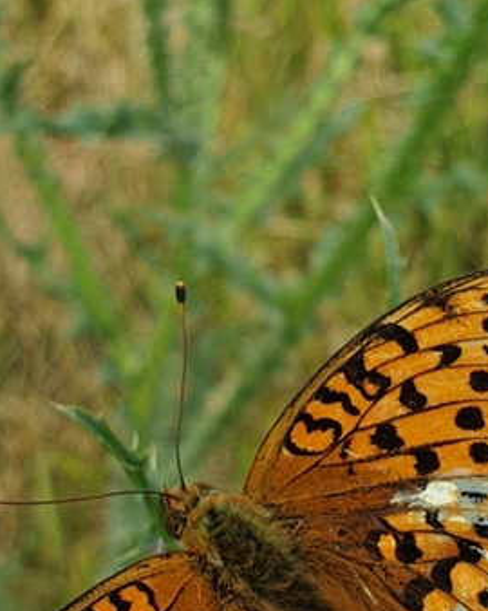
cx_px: 341
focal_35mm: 48
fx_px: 867
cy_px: 517
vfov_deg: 37.0
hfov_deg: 31.1
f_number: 2.4
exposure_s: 1/470
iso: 50
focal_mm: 4.3
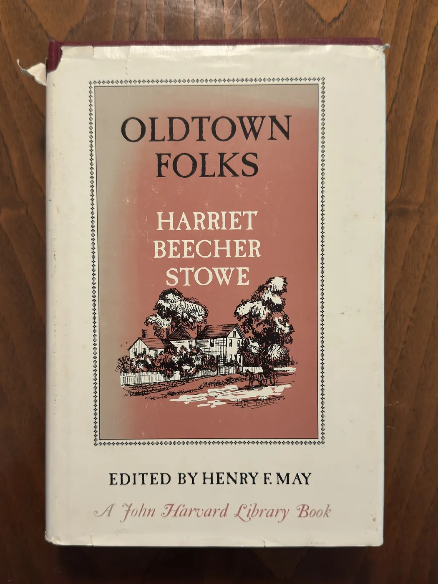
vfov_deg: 52.6
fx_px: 590
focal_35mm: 35
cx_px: 219
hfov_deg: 40.7
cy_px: 292
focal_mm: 6.76
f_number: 1.78
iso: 250
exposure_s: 1/60
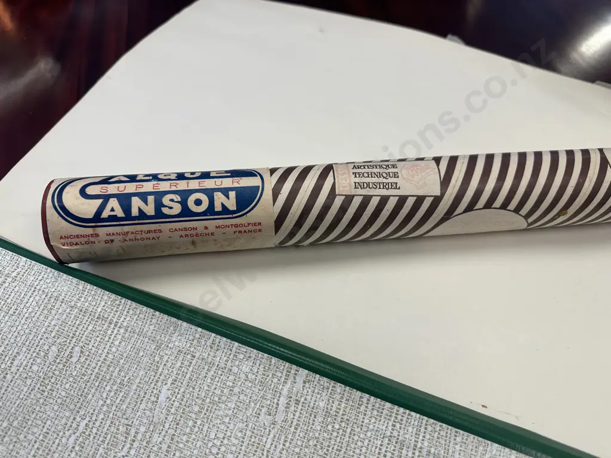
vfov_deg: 56.8
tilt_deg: -54.7
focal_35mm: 24
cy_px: 229
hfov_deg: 71.6
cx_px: 306
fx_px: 424
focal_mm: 6.86
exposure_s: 1/118
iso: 50
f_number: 1.78
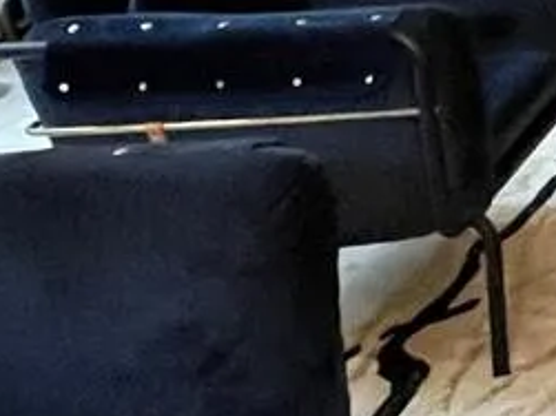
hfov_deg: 19.1
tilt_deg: -3.3
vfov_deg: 16.1
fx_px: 1333
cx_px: 944
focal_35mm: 83
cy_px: -232
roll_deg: +1.1
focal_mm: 1.57
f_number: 1.8
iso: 1000
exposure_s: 1/30
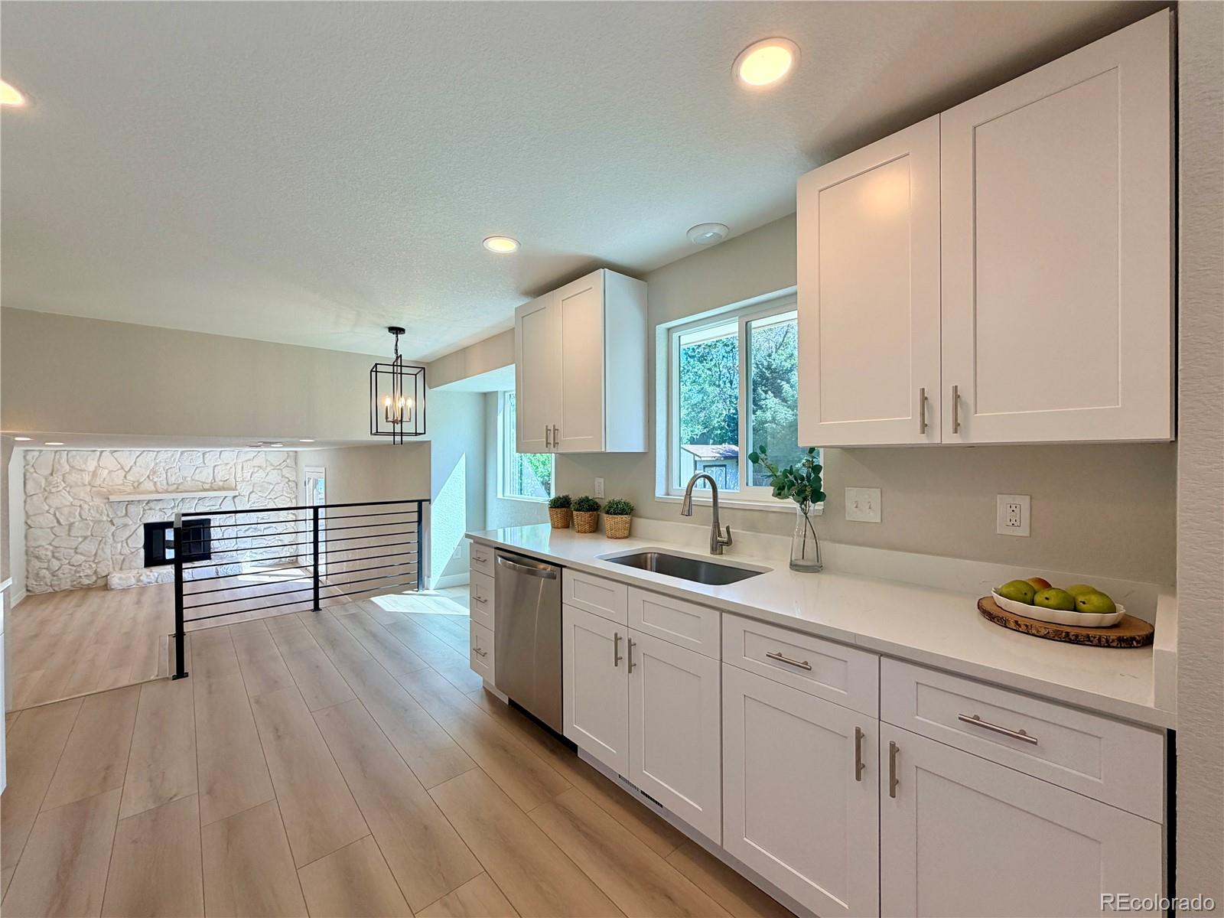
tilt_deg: -0.3
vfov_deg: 85.7
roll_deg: +0.6
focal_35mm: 14
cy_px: 459
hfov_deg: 102.1
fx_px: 495
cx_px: 612
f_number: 2.2
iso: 50
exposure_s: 1/154
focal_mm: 2.22
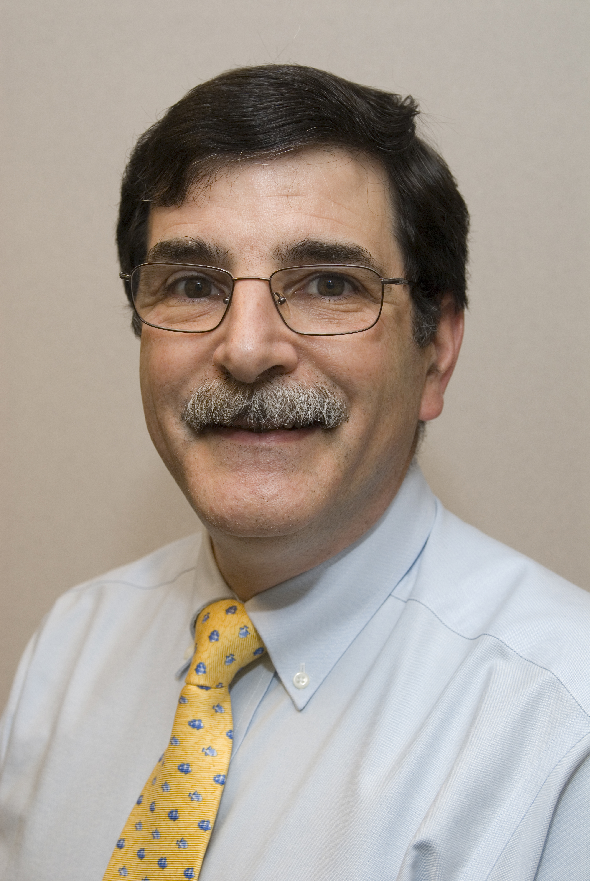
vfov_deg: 29.8
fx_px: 1655
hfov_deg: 20.2
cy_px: 440
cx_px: 295
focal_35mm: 68
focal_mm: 45
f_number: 5.6
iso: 400
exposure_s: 1/60
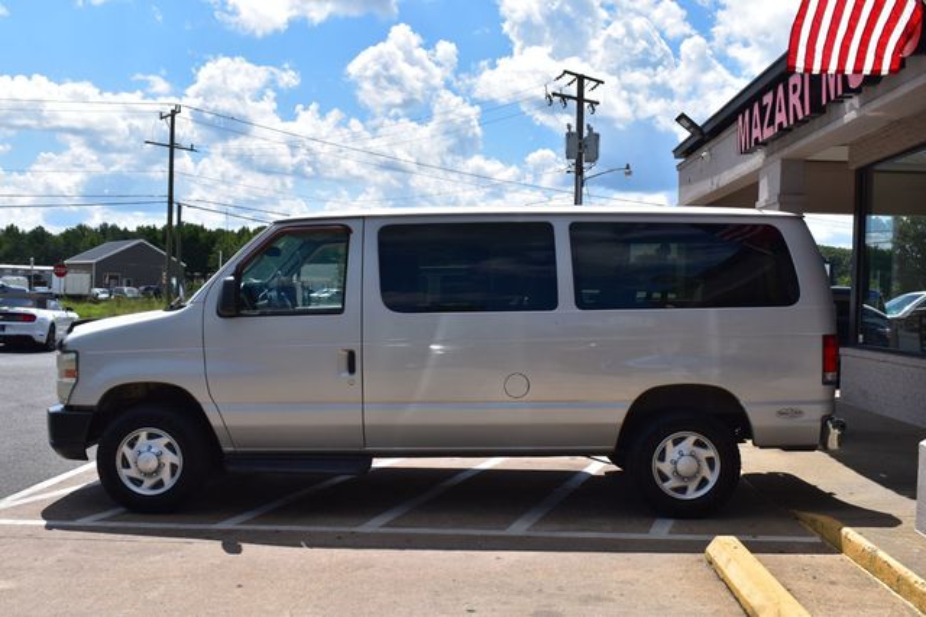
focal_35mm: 38
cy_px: 308
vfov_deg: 35.5
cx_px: 463
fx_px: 964
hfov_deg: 51.3
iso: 250
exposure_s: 1/500
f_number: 11
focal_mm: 25
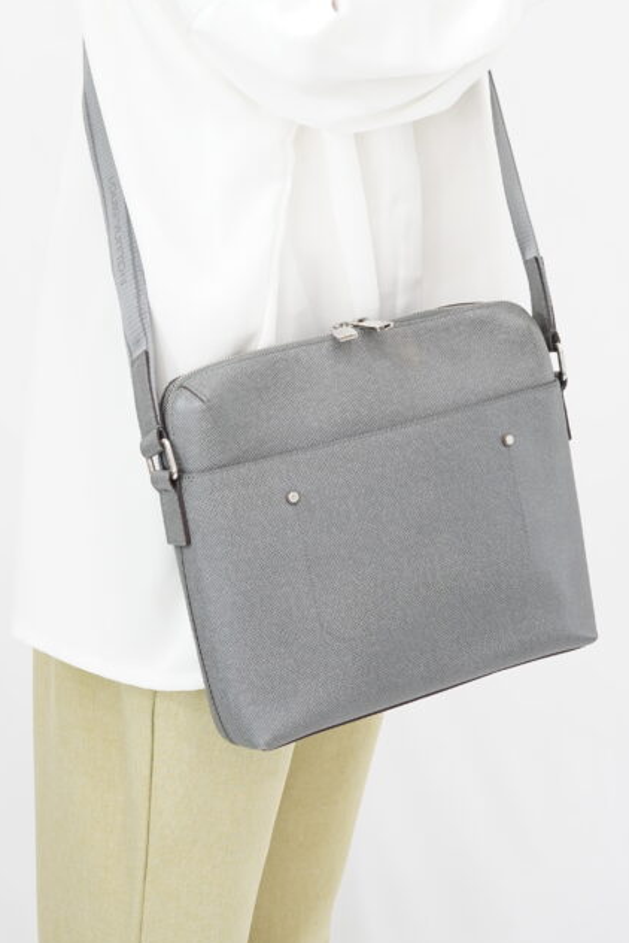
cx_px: 350
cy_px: 200
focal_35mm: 81
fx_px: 2120
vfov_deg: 24.7
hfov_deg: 16.9
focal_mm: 50
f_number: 6.3
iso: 640
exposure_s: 1/6
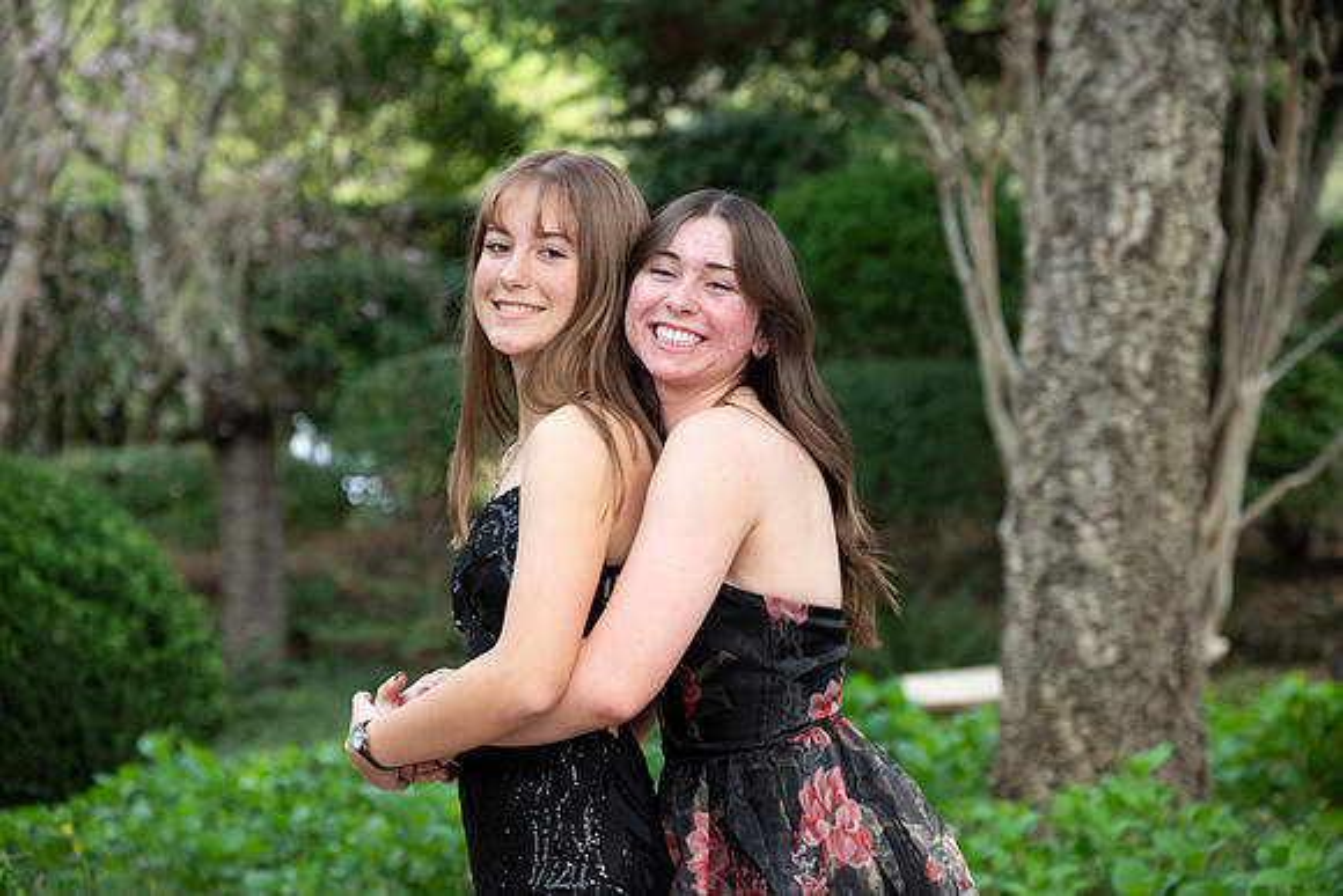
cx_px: 672
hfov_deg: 14.2
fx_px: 5410
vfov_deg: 9.5
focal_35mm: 145
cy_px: 448
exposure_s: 1/640
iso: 1250
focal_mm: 145
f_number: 7.1
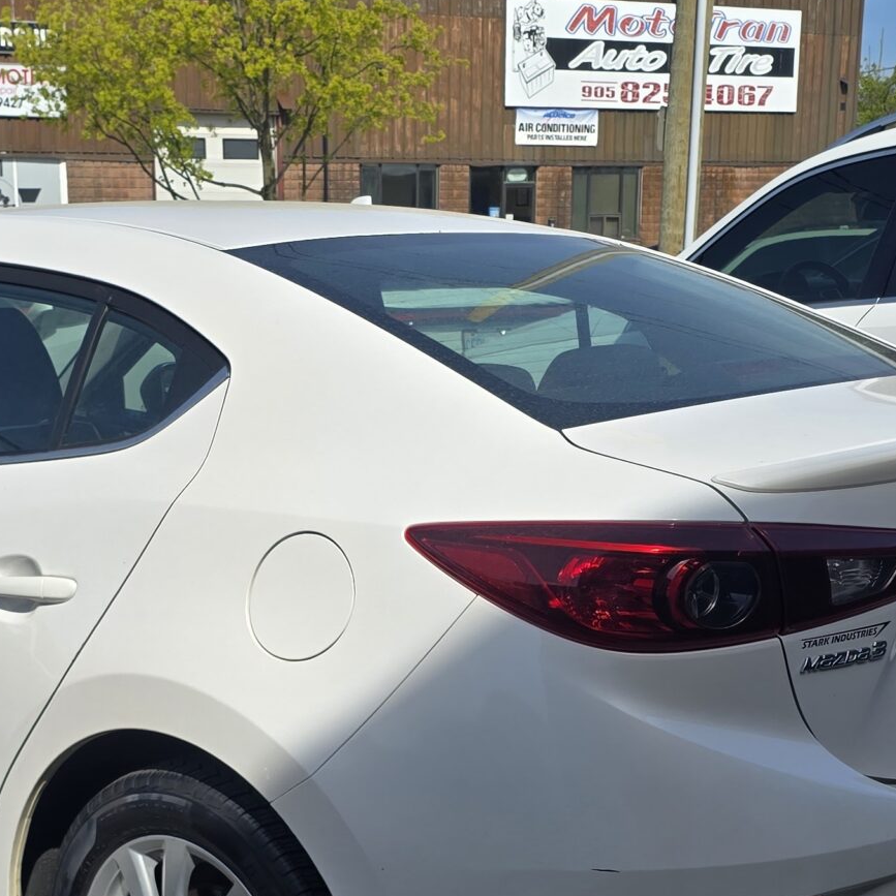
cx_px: 283
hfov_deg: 28.4
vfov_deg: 28.2
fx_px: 1757
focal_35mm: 60
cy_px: 663
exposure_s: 1/919
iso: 12
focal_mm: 6.3
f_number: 1.7
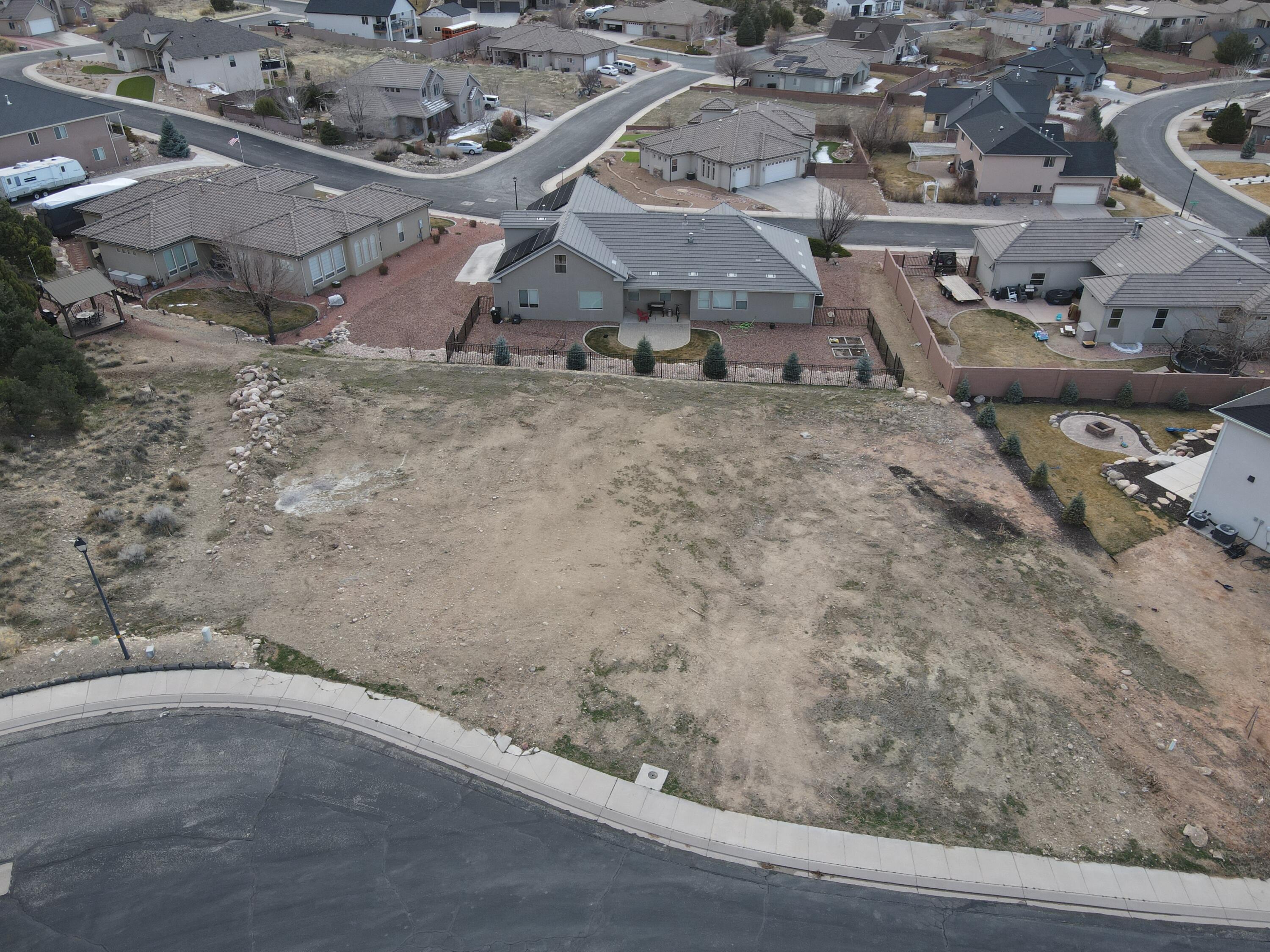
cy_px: 476
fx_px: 881
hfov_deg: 71.6
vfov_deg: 56.8
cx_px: 635
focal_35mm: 24
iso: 100
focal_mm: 4.5
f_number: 2.8
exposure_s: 1/100
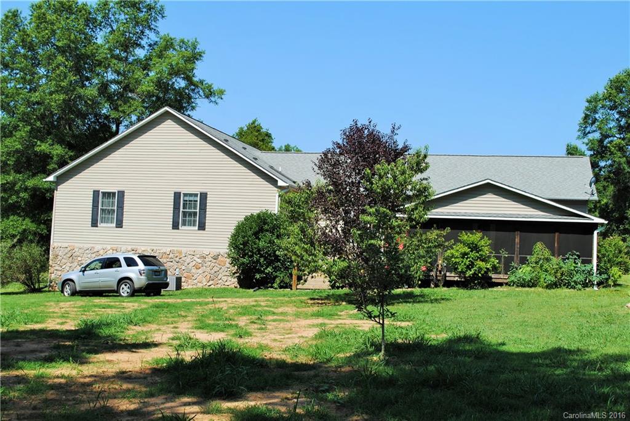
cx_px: 315
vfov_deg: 29.9
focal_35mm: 45
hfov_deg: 43.6
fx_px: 788
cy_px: 210
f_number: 8
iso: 100
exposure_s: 1/250
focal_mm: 30
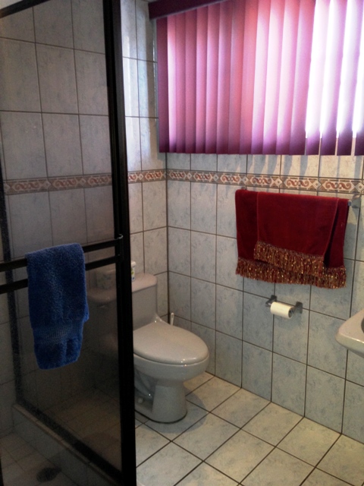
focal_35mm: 33
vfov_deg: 55.4
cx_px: 182
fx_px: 463
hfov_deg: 42.9
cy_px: 243
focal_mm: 4.12
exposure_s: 1/20
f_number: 2.4
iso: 125
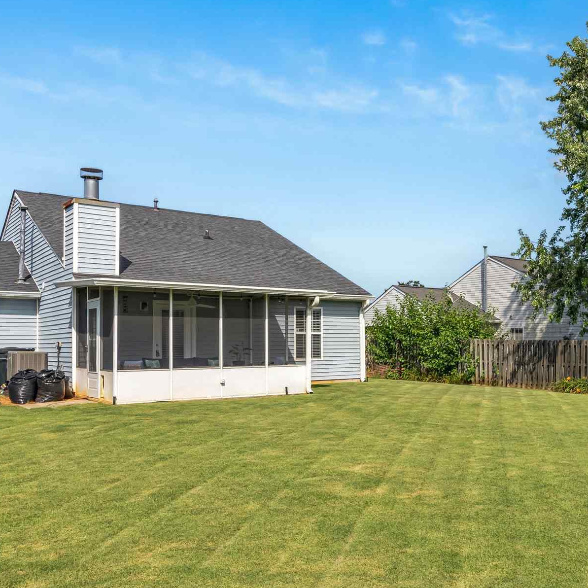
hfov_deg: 45.3
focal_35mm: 35
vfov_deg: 47.1
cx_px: 451
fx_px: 673
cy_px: 332
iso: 160
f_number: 9
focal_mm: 16
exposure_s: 1/400
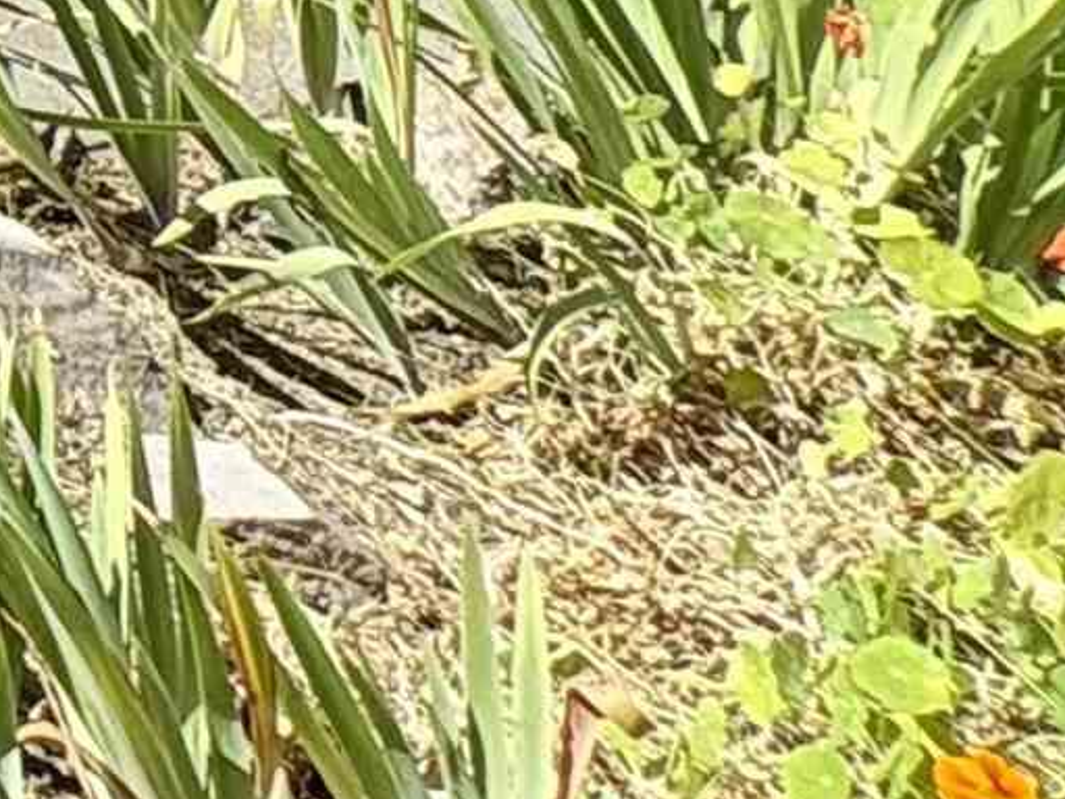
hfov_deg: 11.8
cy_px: -1473
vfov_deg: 11.6
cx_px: -2072
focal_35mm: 84
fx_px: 2584
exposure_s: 1/620
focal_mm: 2.22
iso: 50
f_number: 2.2
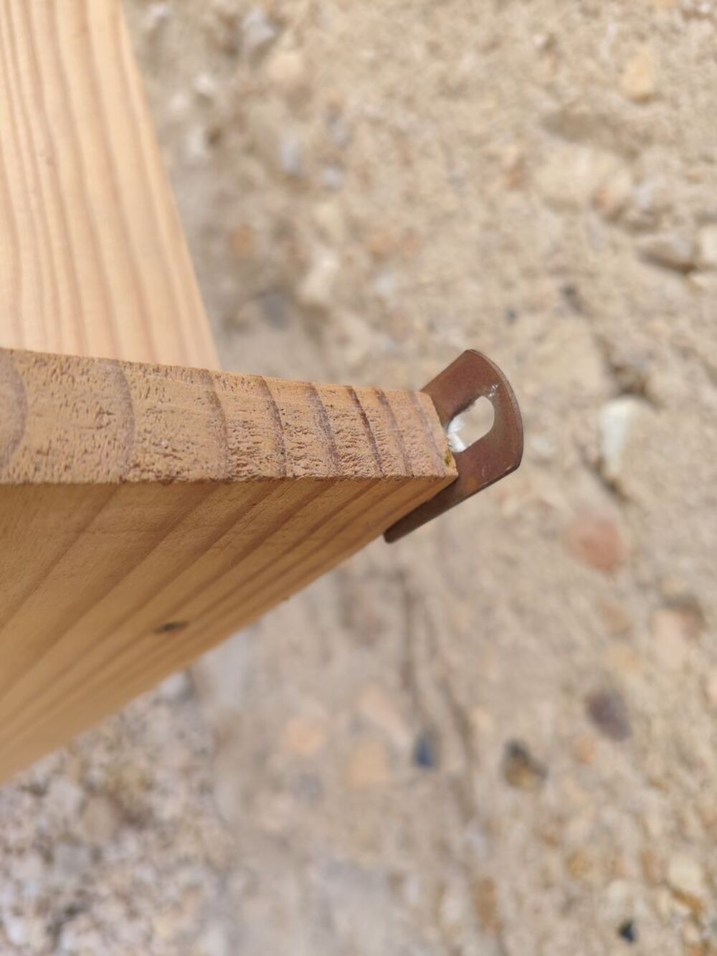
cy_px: 478
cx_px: 358
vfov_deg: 71.6
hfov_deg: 56.8
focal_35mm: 24
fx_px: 663
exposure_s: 1/132
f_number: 1.7
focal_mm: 5.24
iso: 52
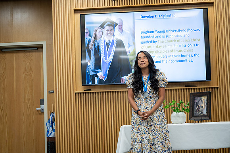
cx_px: 115
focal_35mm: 70
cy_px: 76
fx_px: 447
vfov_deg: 19.5
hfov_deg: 28.8
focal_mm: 70
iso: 400
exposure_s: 1/100
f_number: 2.8
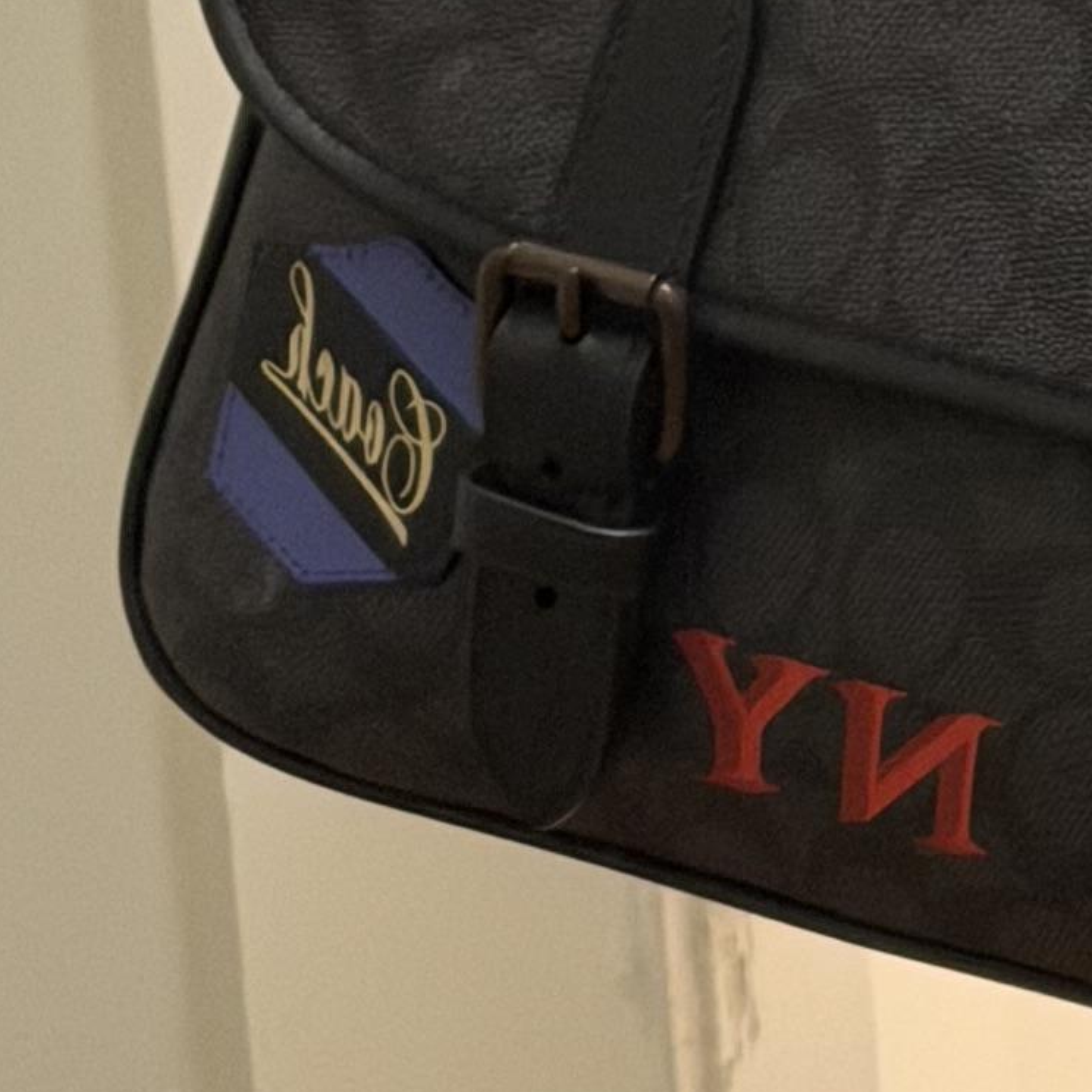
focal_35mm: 230
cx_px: 1882
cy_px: 619
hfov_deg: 7.4
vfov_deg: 7.6
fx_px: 8209
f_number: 1.78
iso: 400
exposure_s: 1/30
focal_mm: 6.76
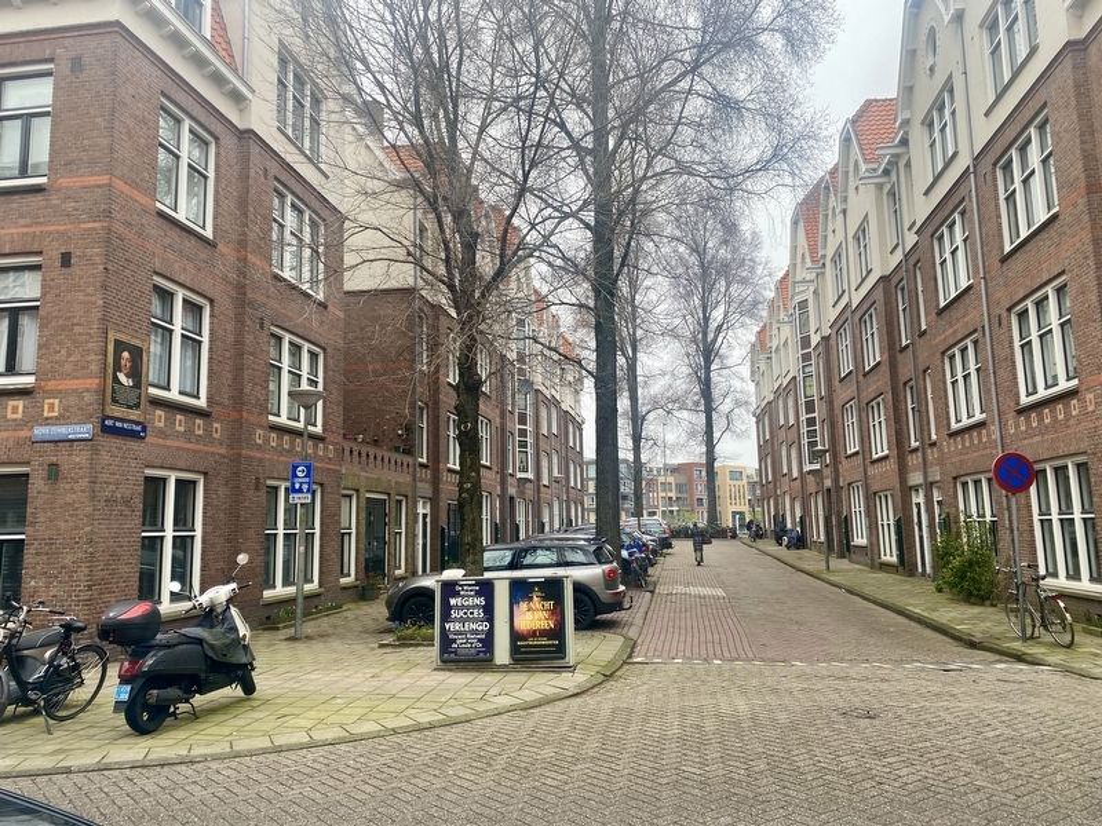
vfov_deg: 53.1
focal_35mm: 26
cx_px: 551
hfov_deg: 67.3
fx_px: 828
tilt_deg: +8.9
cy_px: 413
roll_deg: +3.0
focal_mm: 4.25
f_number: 1.8
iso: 32
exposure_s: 1/293
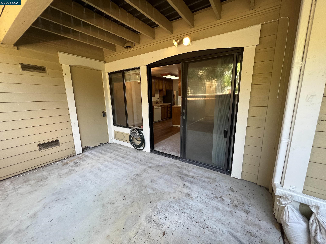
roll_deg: +0.6
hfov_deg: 106.2
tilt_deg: -10.4
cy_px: 122
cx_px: 163
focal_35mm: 13
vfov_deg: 89.9
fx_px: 122
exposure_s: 1/120
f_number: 1.8
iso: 200
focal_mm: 1.57
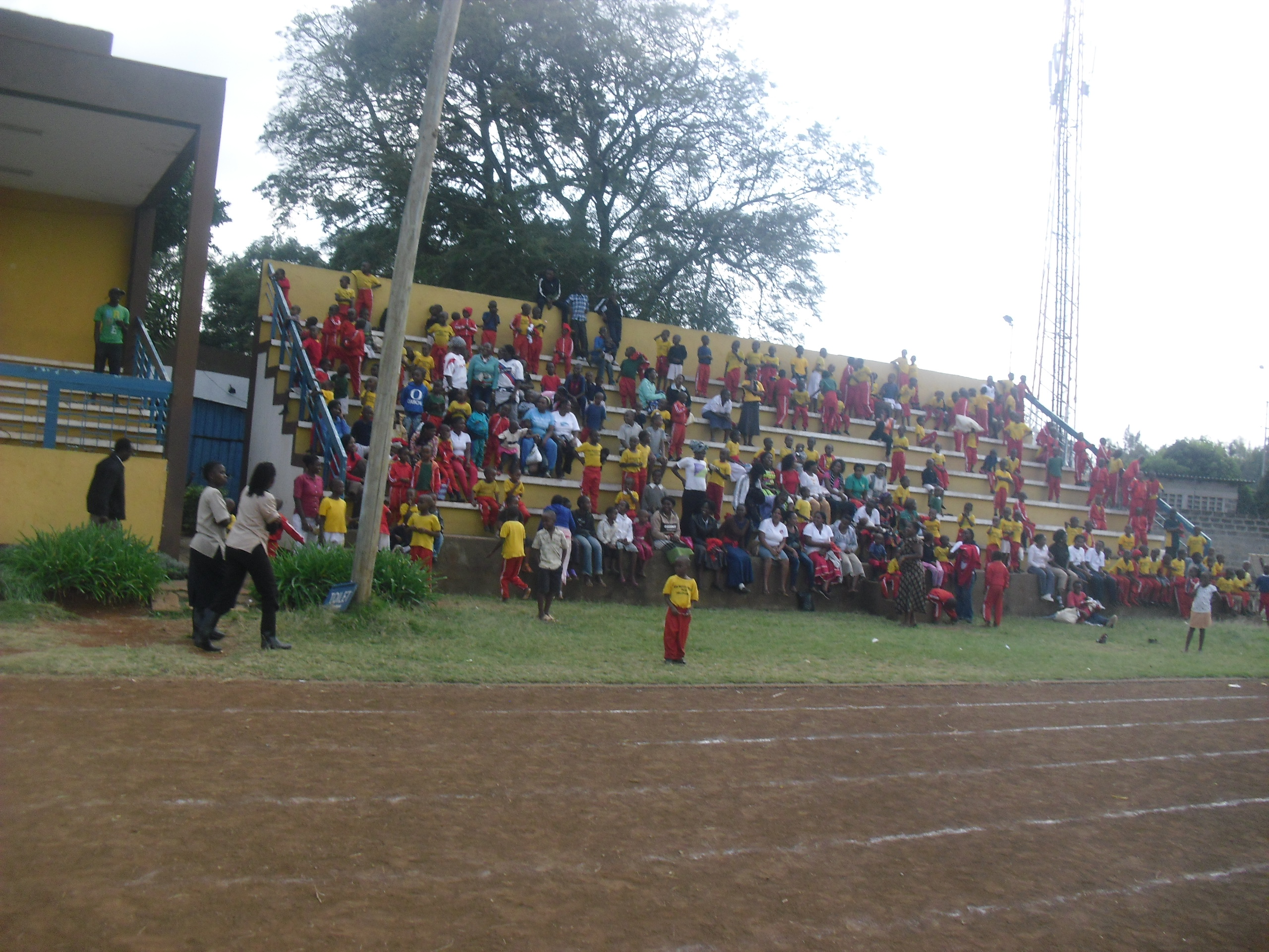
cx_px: 634
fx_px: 1320
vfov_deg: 39.7
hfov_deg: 51.4
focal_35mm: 36
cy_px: 476
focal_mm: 6.3
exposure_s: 1/80
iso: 100
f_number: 7.8
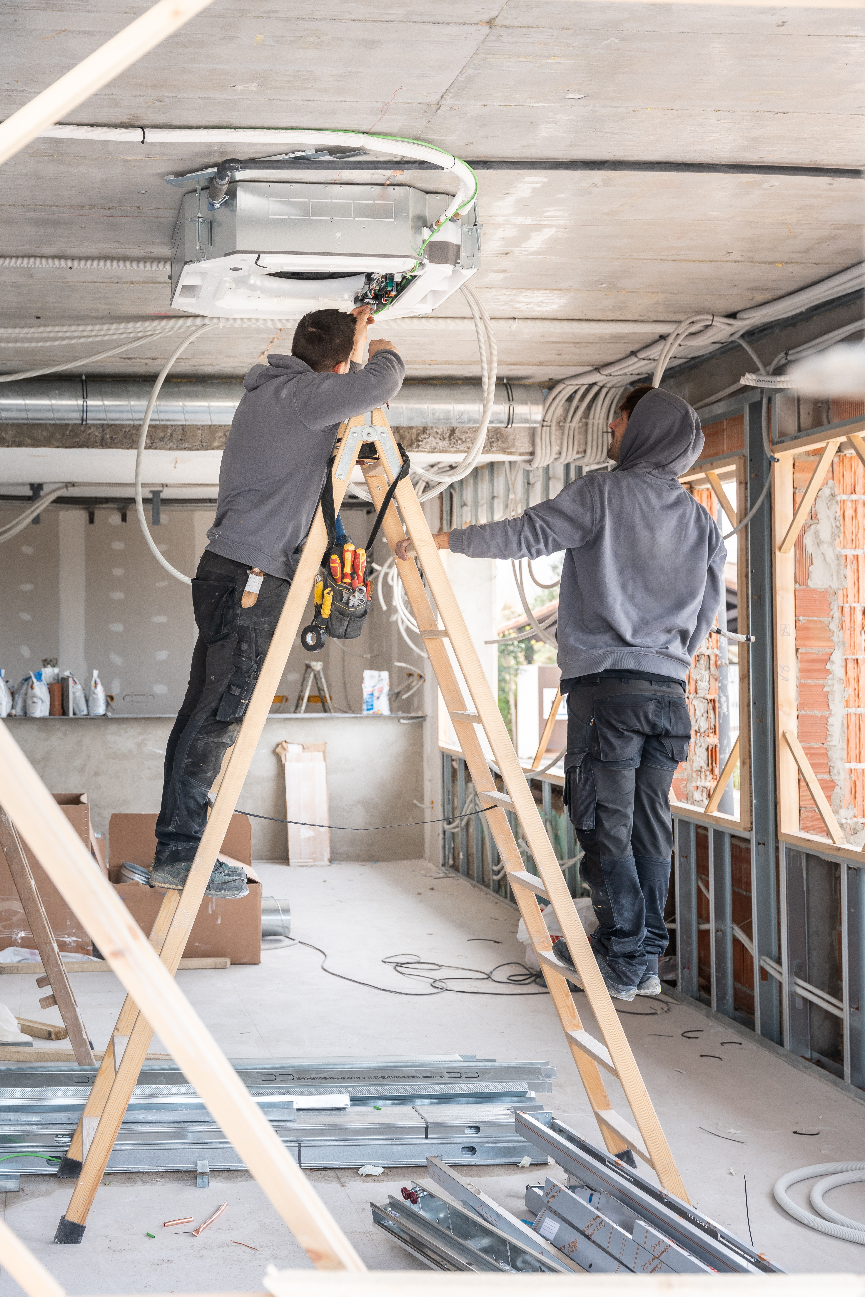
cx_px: 432
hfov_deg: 30.1
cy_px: 648
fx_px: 1607
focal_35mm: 45
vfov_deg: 44.0
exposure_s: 1/200
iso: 320
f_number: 4
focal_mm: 44.6
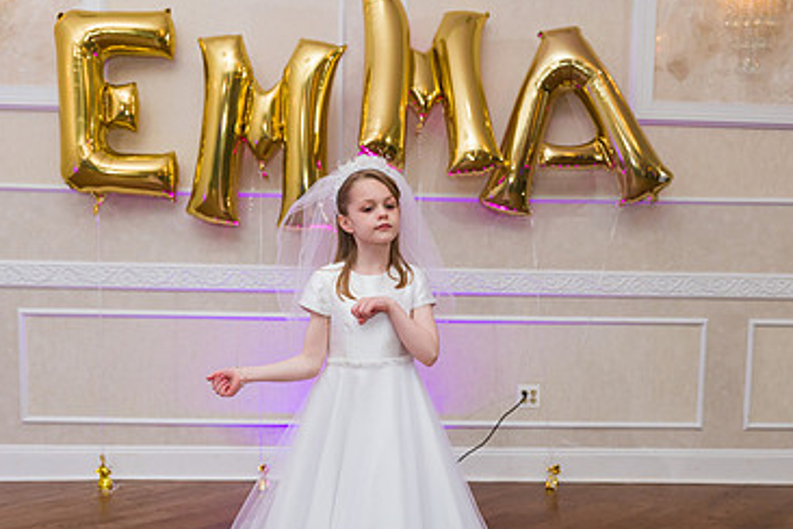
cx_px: 401
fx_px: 837
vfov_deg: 34.6
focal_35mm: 38
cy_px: 369
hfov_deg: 50.7
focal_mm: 24
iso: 1250
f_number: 5
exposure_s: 1/200
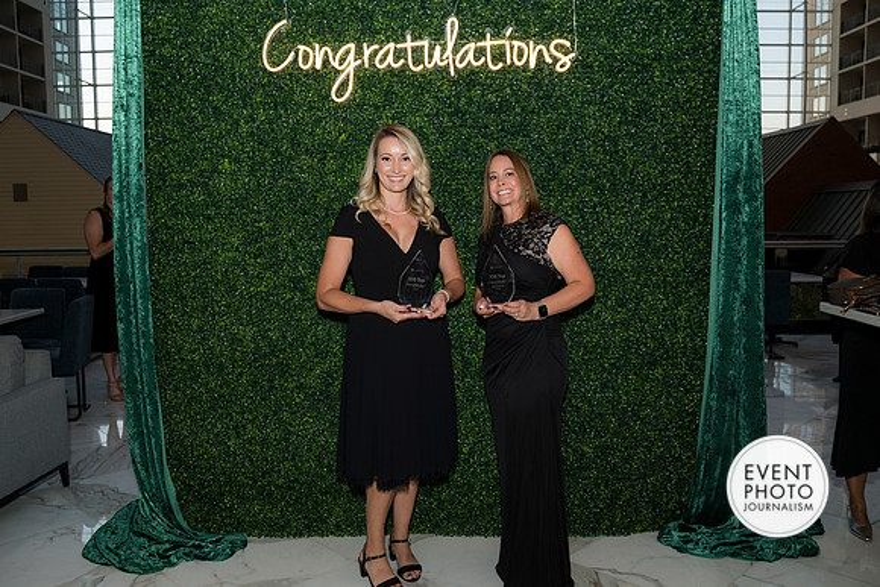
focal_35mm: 30
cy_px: 294
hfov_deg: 61.1
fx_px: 746
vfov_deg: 43.0
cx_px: 440
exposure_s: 1/160
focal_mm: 30.5
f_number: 5
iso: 500
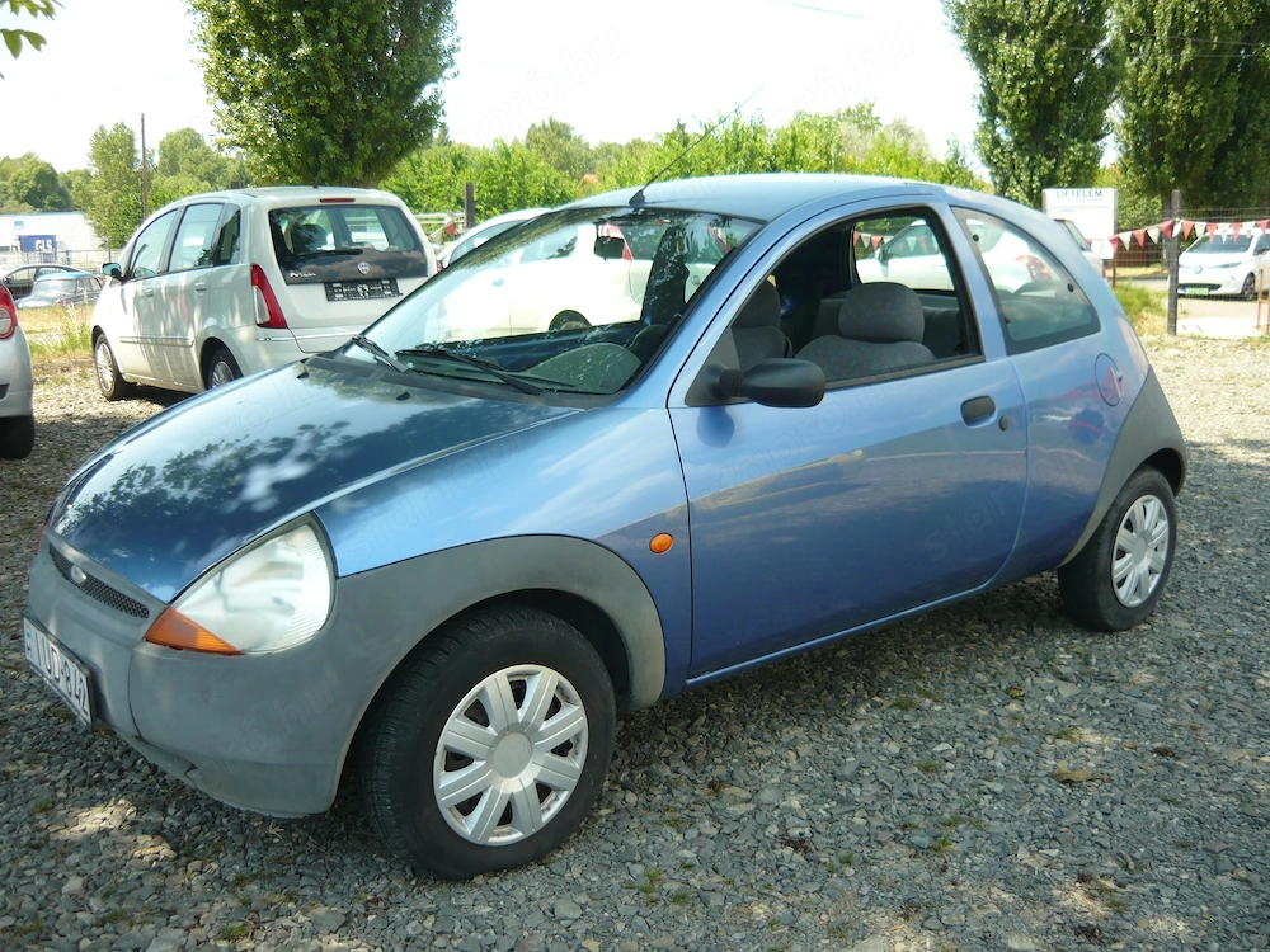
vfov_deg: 42.9
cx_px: 635
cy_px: 476
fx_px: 1211
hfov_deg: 55.4
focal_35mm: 33
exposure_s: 1/400
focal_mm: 5.5
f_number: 2.8
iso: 100
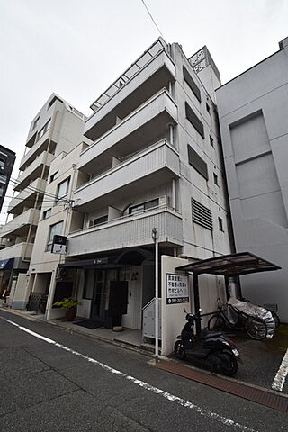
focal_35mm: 15
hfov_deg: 77.3
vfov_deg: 100.4
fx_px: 180
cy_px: 216
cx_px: 144
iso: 180
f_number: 8
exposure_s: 1/250
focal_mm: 10
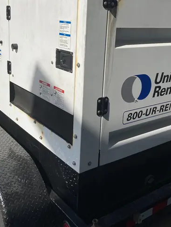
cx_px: 80
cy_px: 74
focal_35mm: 42
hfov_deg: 34.4
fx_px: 277
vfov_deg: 44.1
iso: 25
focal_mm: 3.99
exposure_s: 1/4000
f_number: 1.8
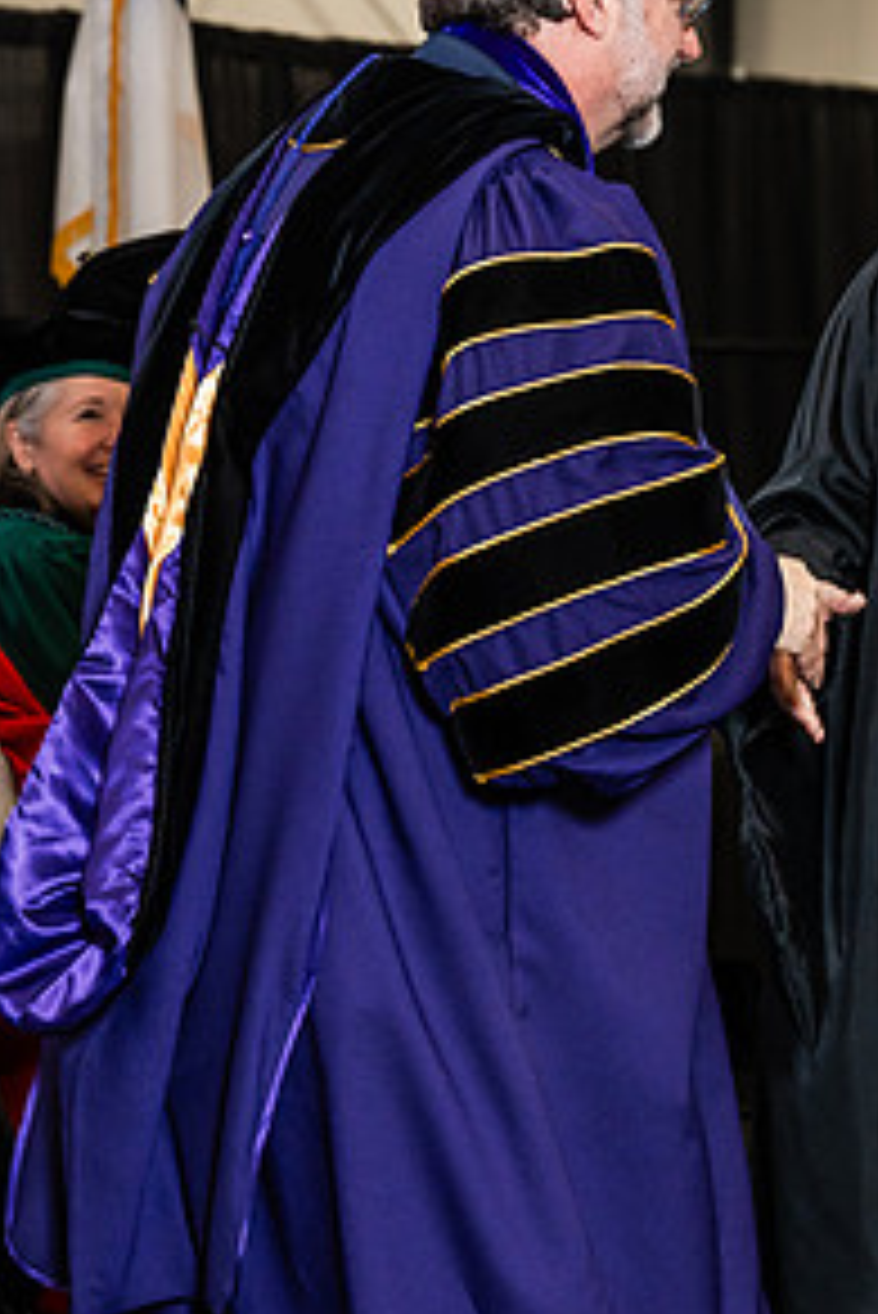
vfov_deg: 14.7
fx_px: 5079
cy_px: 542
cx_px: 761
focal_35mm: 139
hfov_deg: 9.8
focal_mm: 70
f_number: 4.5
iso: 1250
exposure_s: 1/200
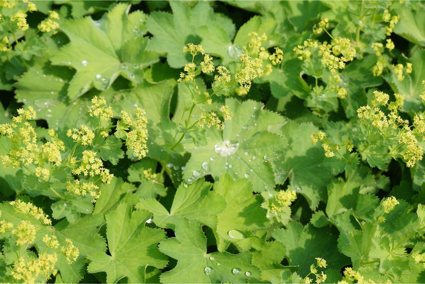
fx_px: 974
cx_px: 212
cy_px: 142
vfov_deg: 16.6
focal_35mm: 82
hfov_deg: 24.6
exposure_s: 1/160
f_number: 9
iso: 100
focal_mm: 55
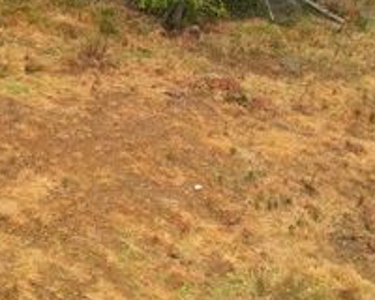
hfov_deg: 28.0
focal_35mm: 66
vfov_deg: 22.8
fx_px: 733
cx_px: 62
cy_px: 236
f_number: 2.8
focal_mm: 8.38
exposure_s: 1/250
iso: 100
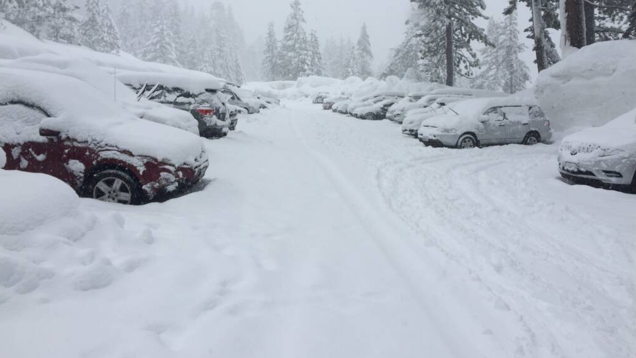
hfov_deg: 61.0
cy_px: 132
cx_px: 320
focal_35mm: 32
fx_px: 540
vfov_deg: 36.5
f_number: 2.2
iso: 32
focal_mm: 4.15
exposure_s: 1/299
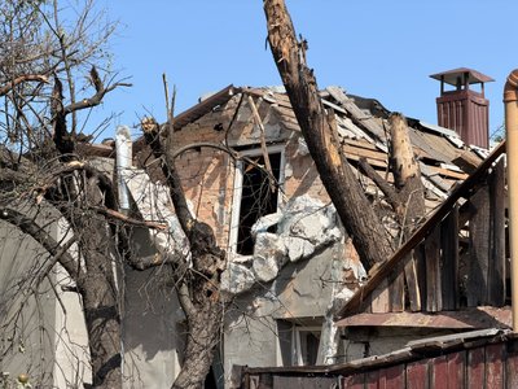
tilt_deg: +7.0
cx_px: 259
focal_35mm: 100
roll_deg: -0.8
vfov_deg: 14.8
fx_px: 1496
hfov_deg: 19.6
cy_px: 194
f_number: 2.8
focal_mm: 16.89
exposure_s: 1/638
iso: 32
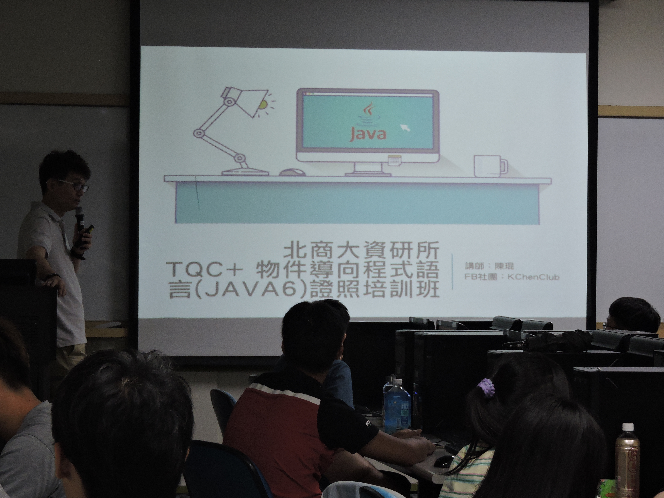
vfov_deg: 12.9
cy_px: 249
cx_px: 332
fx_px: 2206
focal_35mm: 115
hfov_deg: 17.1
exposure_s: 1/50
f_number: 5
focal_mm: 20.6
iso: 400
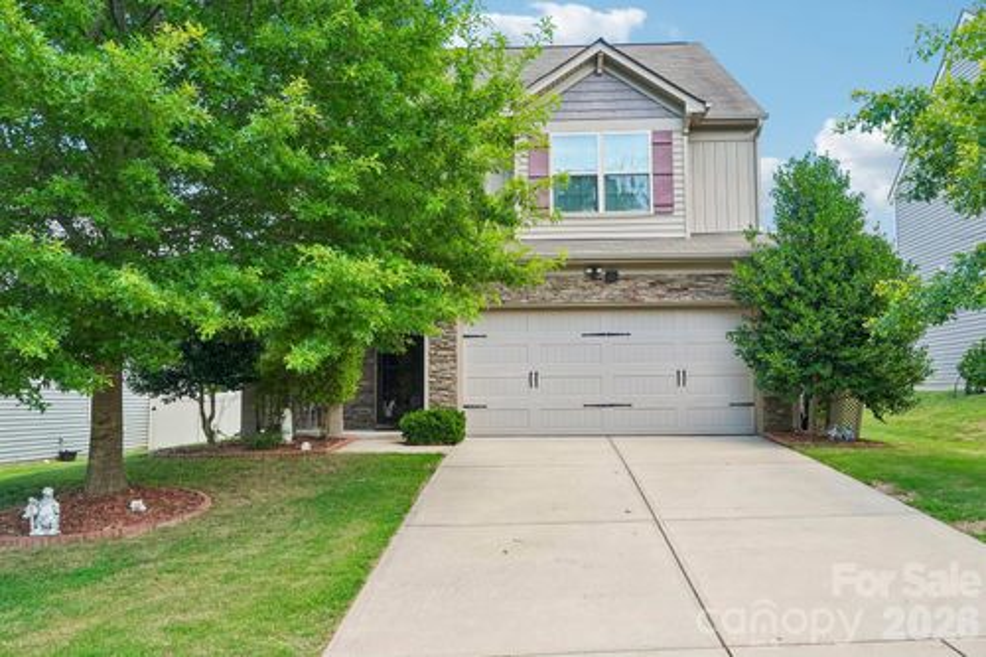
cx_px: 493
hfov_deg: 61.9
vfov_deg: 43.6
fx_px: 821
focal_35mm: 30
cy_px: 328
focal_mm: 20
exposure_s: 1/30
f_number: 8
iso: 200
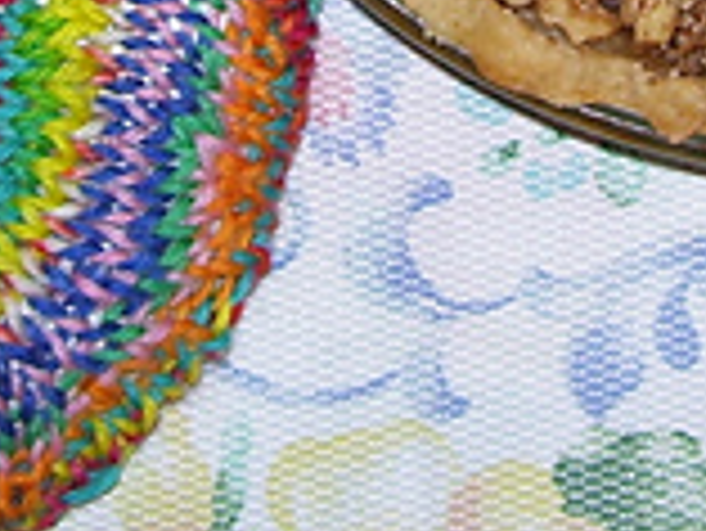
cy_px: -378
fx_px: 3000
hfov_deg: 13.4
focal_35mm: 147
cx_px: 400
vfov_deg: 9.7
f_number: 2.7
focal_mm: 6
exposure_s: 1/60
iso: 80
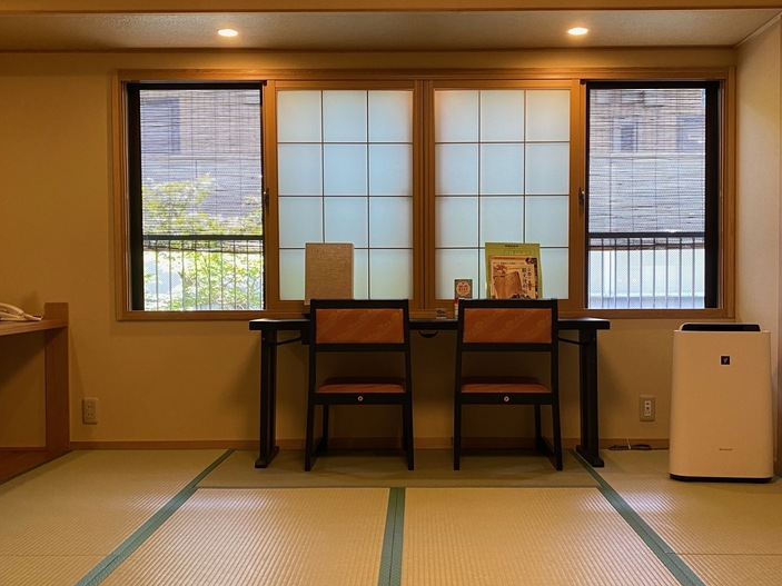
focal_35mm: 37
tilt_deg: -2.0
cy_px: 310
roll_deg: +0.8
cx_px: 413
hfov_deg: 50.1
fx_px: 836
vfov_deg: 38.6
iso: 160
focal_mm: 4.25
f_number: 1.8
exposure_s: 1/59
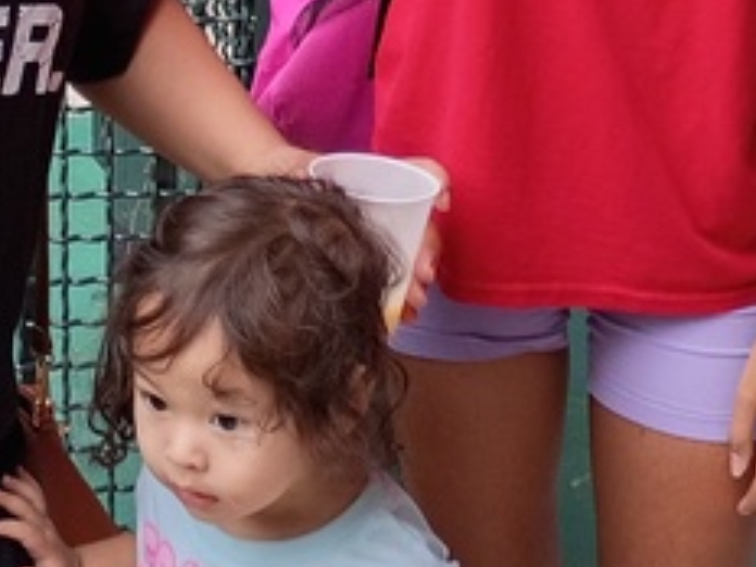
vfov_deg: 11.4
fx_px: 2795
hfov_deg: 15.3
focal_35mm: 128
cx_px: 186
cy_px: -111
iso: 166
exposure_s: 1/60
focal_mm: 4.27
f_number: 1.8
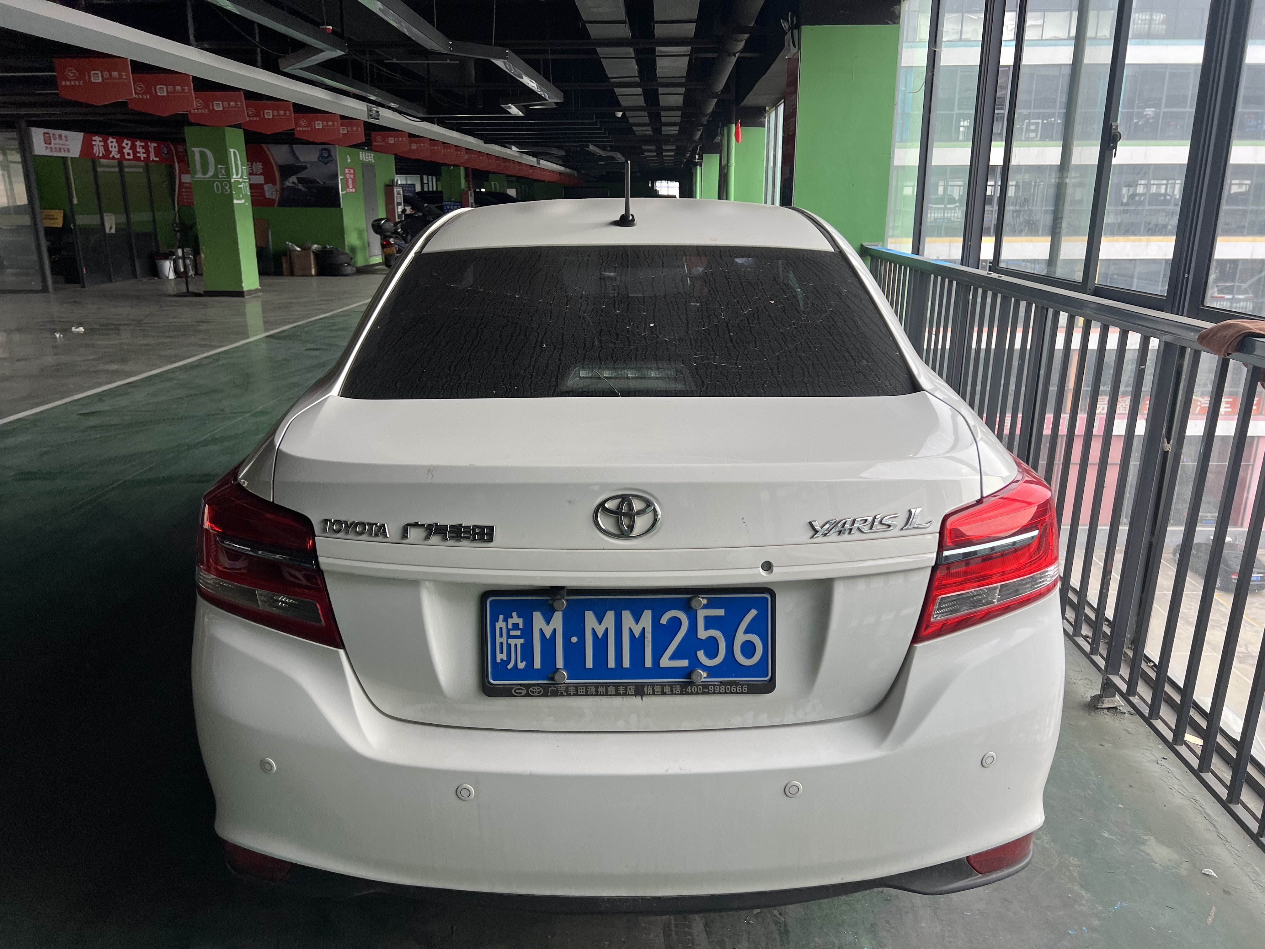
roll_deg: +0.2
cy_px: 474
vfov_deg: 53.1
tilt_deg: -14.7
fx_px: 950
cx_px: 632
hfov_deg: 67.3
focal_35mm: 26
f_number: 1.5
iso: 50
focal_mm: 5.7
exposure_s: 1/401
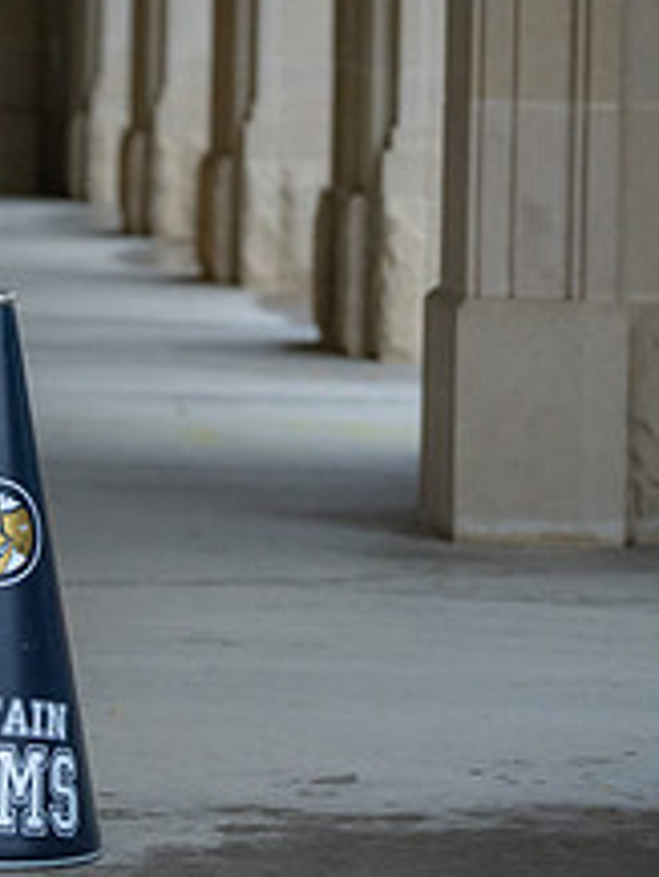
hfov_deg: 7.3
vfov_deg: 9.8
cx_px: -157
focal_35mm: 201
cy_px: 91
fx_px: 5097
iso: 2500
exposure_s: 1/250
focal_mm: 70
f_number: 2.8
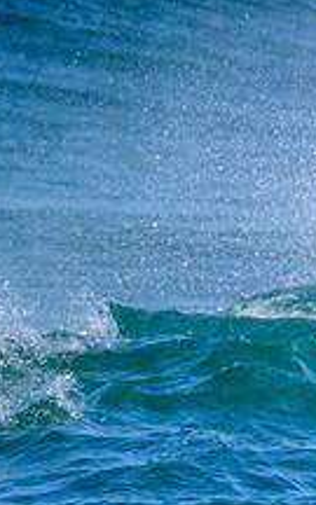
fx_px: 30121
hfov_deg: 0.6
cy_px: 408
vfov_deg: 1.0
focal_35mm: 2186
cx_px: 613
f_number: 11
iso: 1100
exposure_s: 1/2000
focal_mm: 800
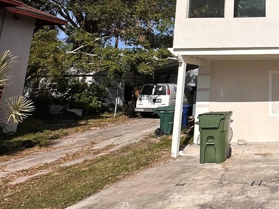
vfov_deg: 39.6
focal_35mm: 34
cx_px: 304
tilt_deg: +11.0
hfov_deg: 42.8
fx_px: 274
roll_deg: +1.1
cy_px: 33
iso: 50
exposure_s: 1/5291
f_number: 2.2
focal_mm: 2.22
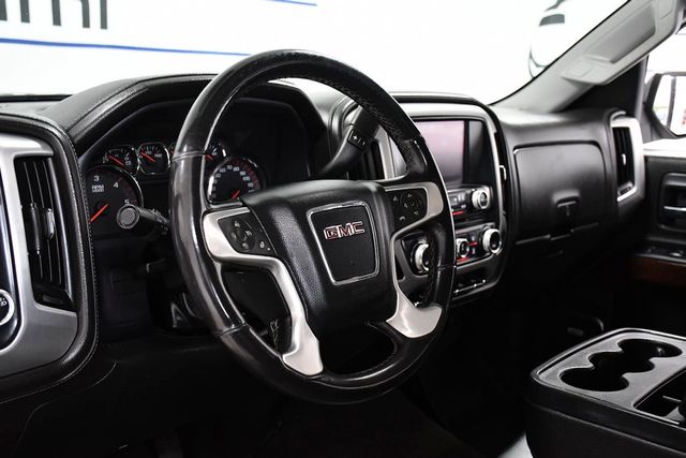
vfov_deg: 33.4
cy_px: 229
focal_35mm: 40
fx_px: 762
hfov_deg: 48.4
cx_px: 343
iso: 2500
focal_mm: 27
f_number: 4.5
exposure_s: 1/160
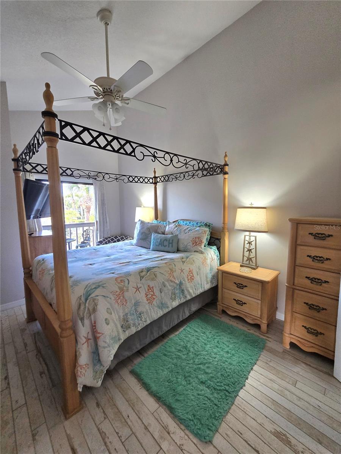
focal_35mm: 13
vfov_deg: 106.2
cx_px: 170
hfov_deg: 89.9
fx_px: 171
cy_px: 227
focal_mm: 2.2
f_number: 2.2
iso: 320
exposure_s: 1/60.2
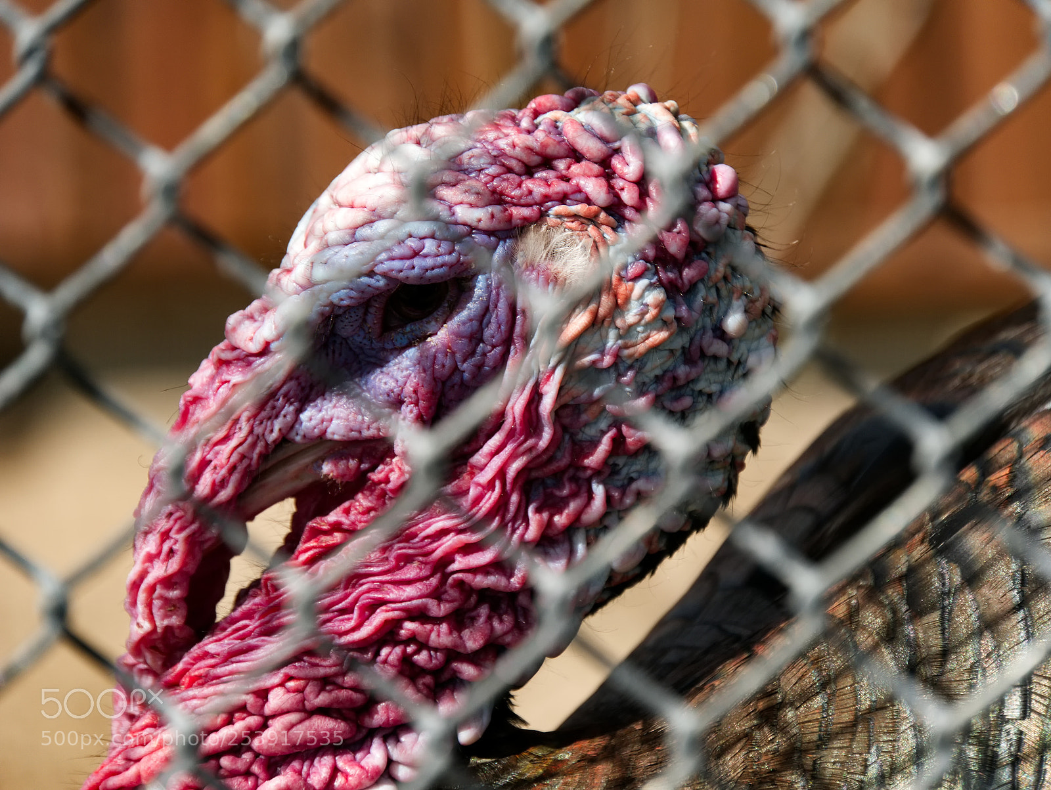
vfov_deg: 7.3
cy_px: 395
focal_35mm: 204
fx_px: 6199
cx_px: 526
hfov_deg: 9.7
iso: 200
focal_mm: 102
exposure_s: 1/640
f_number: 5.4
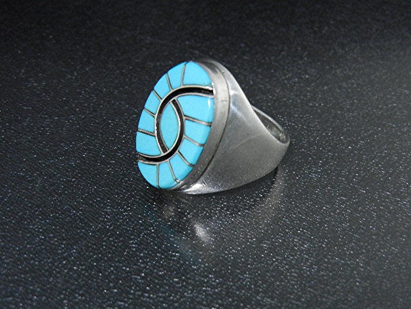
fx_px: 701
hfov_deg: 32.7
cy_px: 154
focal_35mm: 59
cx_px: 206
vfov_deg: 24.8
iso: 800
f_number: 8
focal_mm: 10.6
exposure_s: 1/30
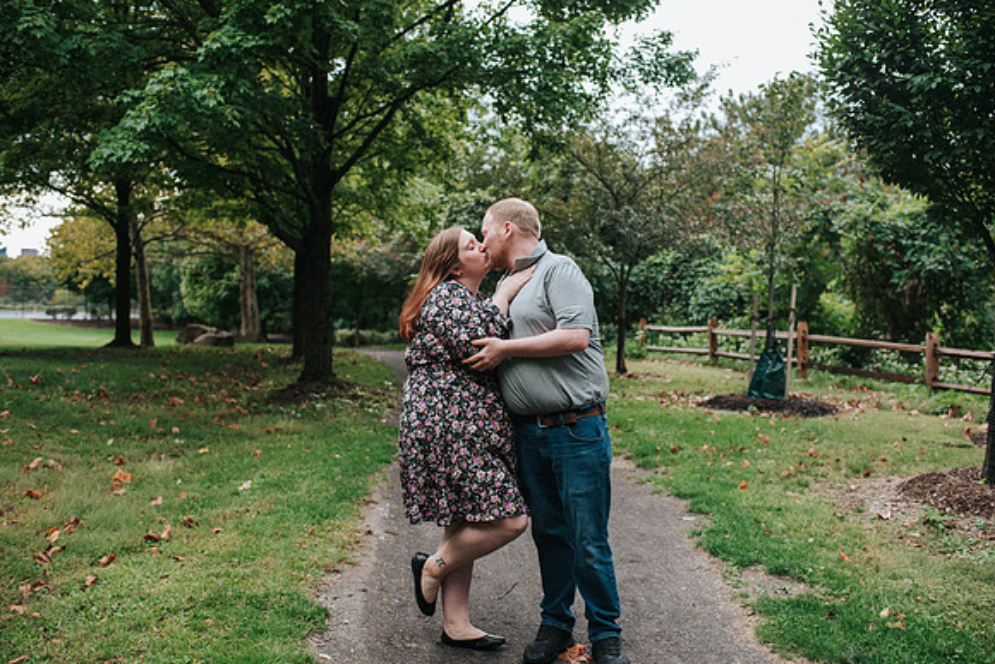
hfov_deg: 52.8
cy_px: 326
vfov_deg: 36.7
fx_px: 1001
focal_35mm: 36
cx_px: 506
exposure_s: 1/400
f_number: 3.2
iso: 900
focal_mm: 35
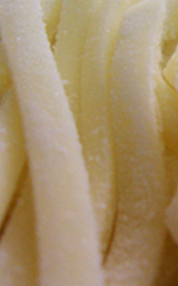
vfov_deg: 23.6
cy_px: 127
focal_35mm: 88
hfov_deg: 13.9
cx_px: 259
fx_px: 686
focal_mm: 5.8
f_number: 2.6
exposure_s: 1/30
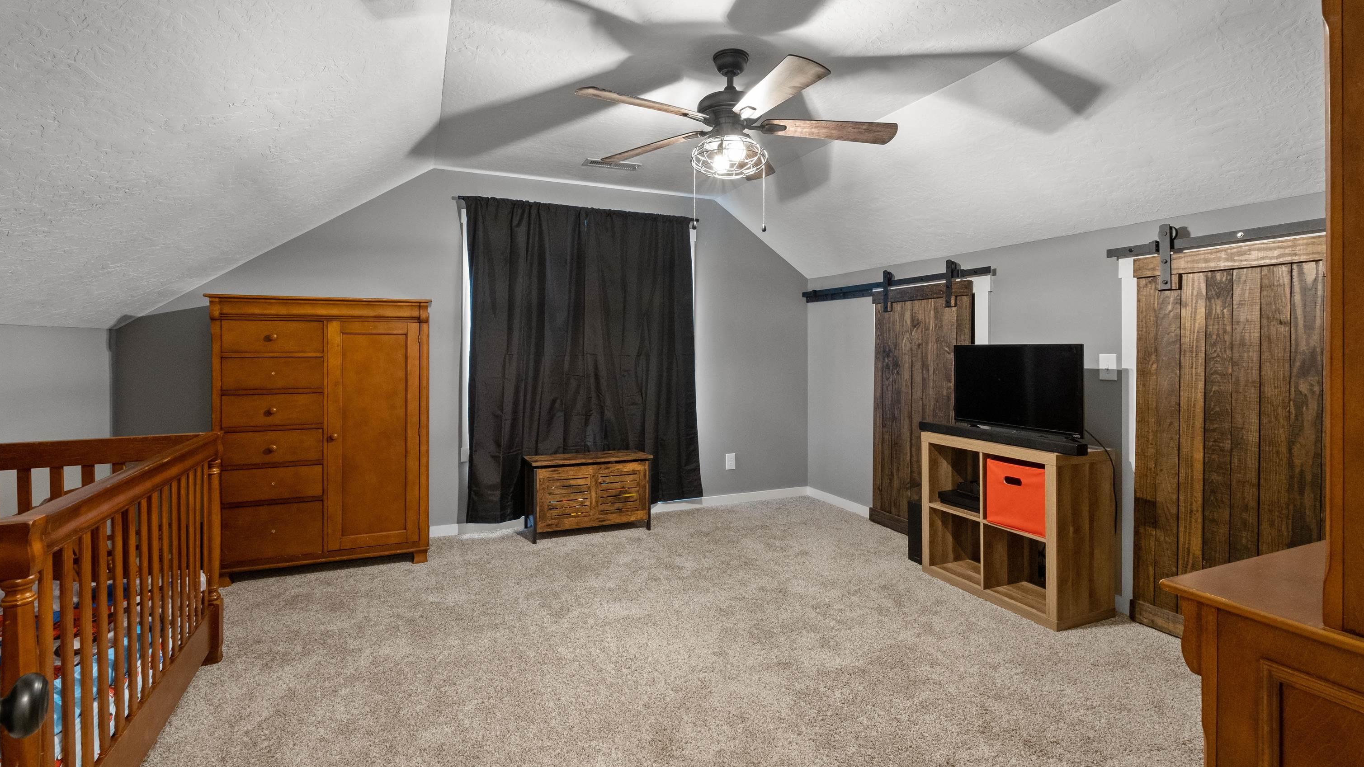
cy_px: 338
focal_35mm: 16
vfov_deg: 66.9
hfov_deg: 99.4
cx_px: 684
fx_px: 579
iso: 1600
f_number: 8
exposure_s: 1/2
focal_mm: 10
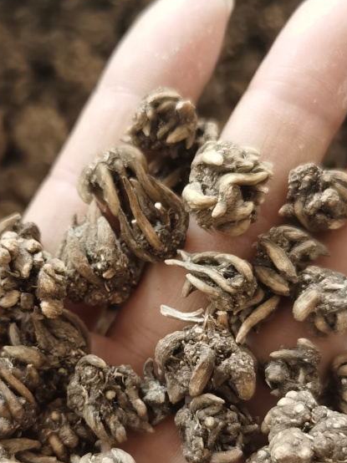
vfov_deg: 36.5
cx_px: 136
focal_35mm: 52
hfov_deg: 27.9
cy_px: 300
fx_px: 696
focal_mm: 5.56
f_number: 1.6
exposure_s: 1/33.3
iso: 400
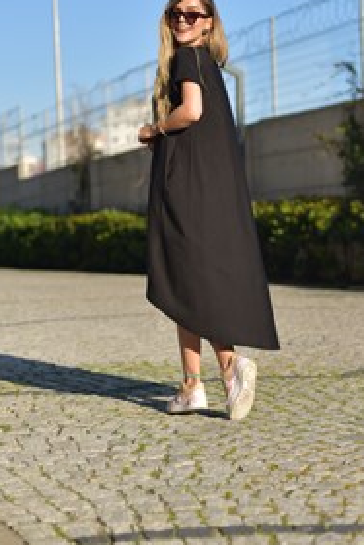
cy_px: 249
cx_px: 222
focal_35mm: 83
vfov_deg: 24.5
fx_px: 1257
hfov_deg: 16.5
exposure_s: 1/2500
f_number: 2
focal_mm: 50
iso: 64
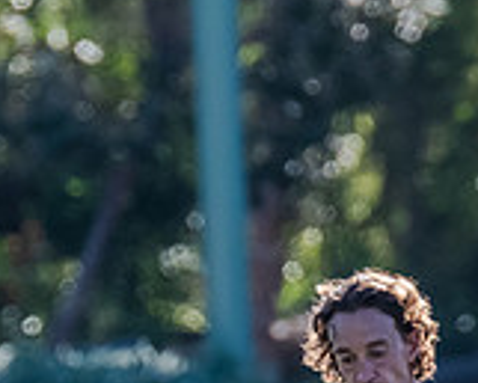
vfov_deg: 0.8
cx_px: 318
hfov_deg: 0.9
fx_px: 29231
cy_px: 661
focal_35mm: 2065
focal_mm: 420
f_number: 7.1
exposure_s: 1/1600
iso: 800
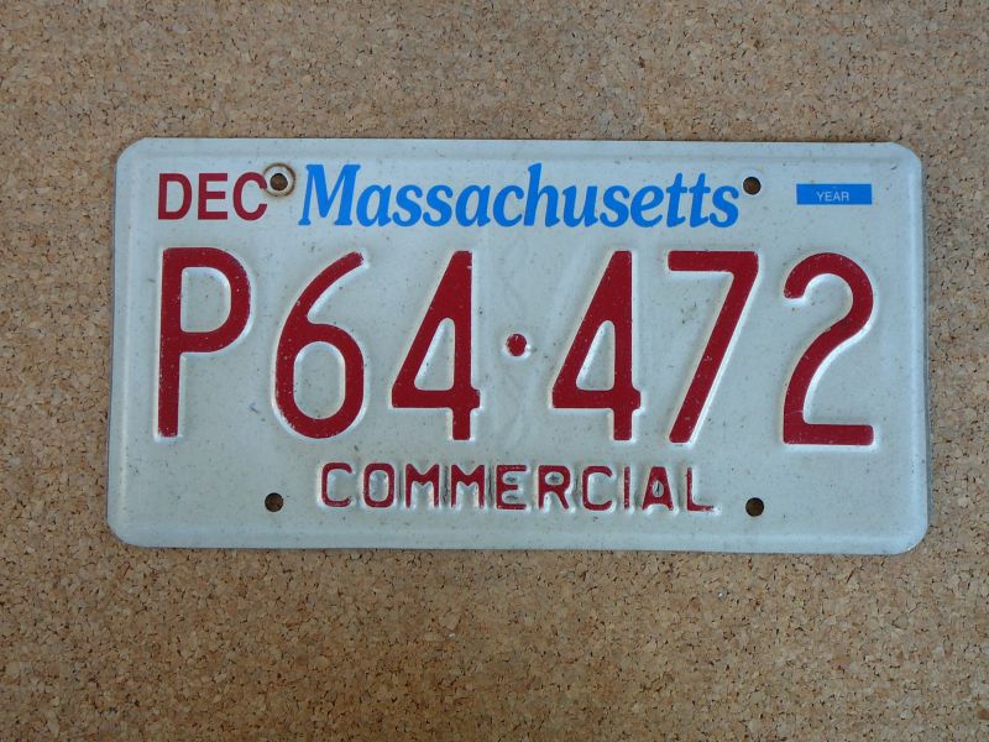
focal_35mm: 43
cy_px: 371
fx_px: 1229
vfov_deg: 33.6
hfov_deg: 43.9
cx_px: 494
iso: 80
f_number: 3.2
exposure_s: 1/60
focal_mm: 6.4
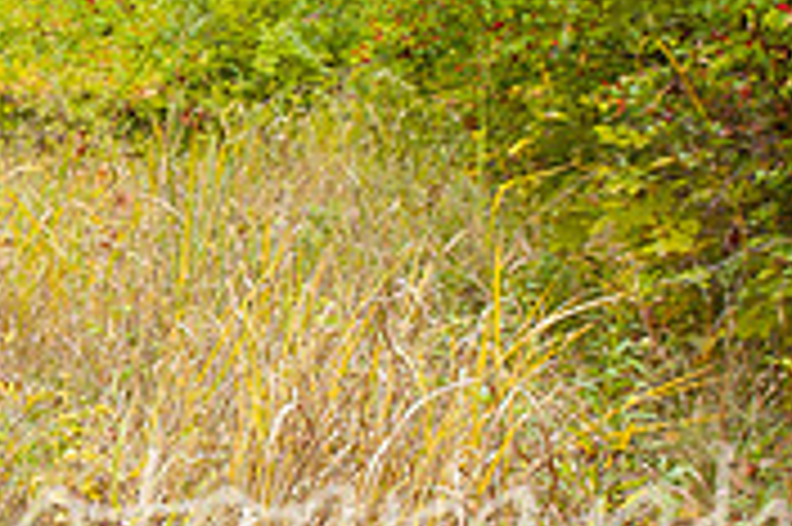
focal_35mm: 112
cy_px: 216
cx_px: -328
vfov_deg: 12.2
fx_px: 2462
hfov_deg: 16.9
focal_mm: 34
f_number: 4.5
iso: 400
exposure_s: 1/160
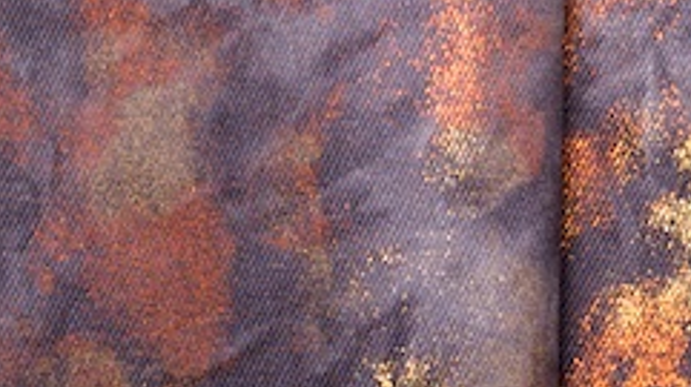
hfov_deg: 8.4
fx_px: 4723
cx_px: 551
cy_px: -173
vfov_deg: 4.7
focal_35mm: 258
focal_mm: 66
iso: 200
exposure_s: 1/800
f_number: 11
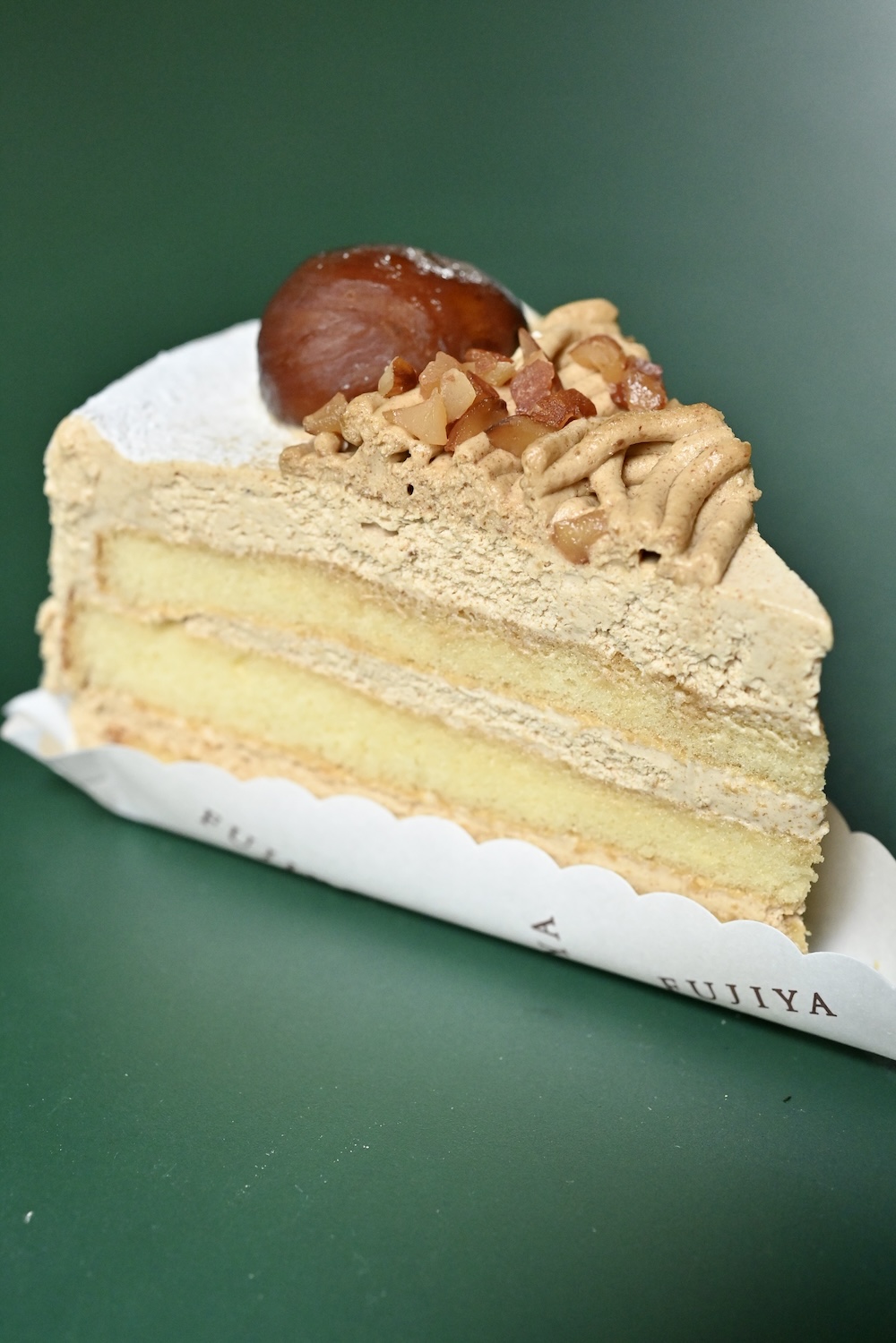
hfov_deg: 22.6
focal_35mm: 60
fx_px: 2240
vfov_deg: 33.4
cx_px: 448
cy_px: 672
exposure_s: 1/250
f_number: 7.1
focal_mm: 60
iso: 6400
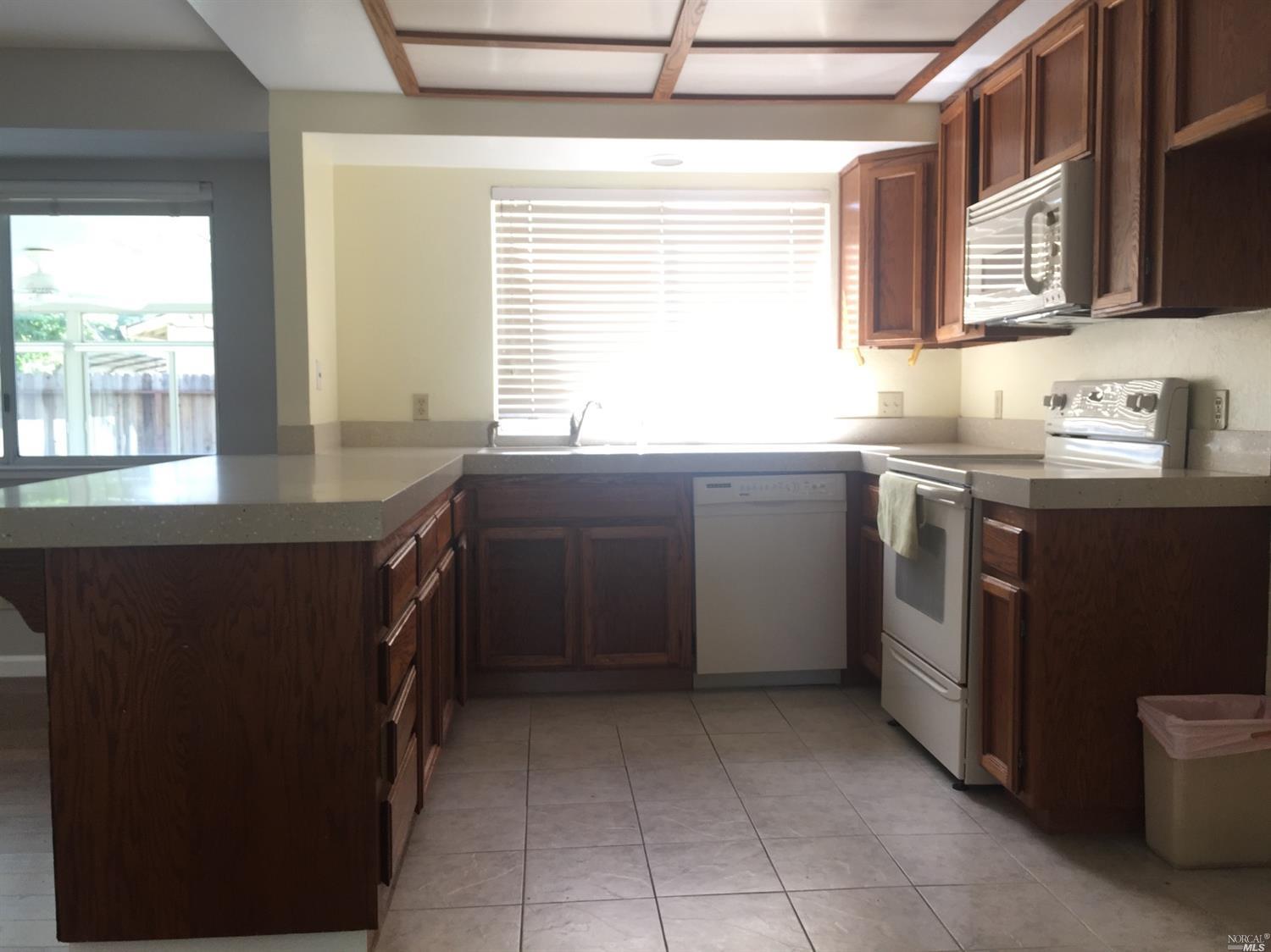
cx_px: 636
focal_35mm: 29
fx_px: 1064
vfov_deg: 48.2
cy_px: 476
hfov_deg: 61.7
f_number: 2.2
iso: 32
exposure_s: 1/30
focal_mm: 4.15
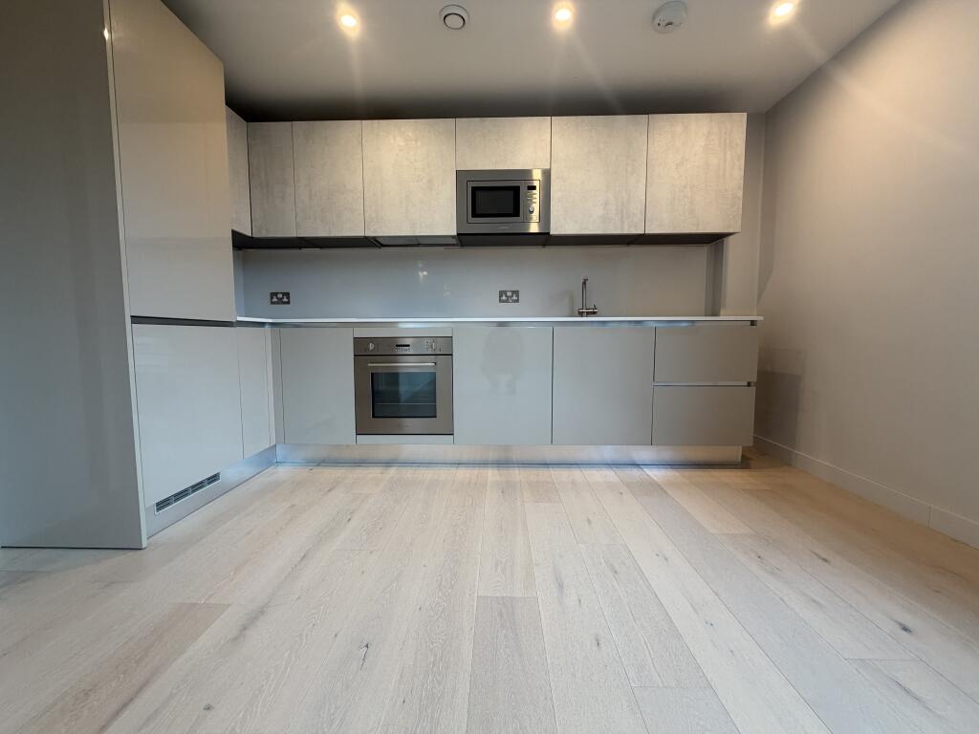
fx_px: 396
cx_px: 490
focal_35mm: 14
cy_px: 367
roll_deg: -0.2
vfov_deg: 85.7
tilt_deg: -4.9
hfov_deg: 102.1
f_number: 2.2
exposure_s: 1/100
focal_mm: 2.22
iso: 160
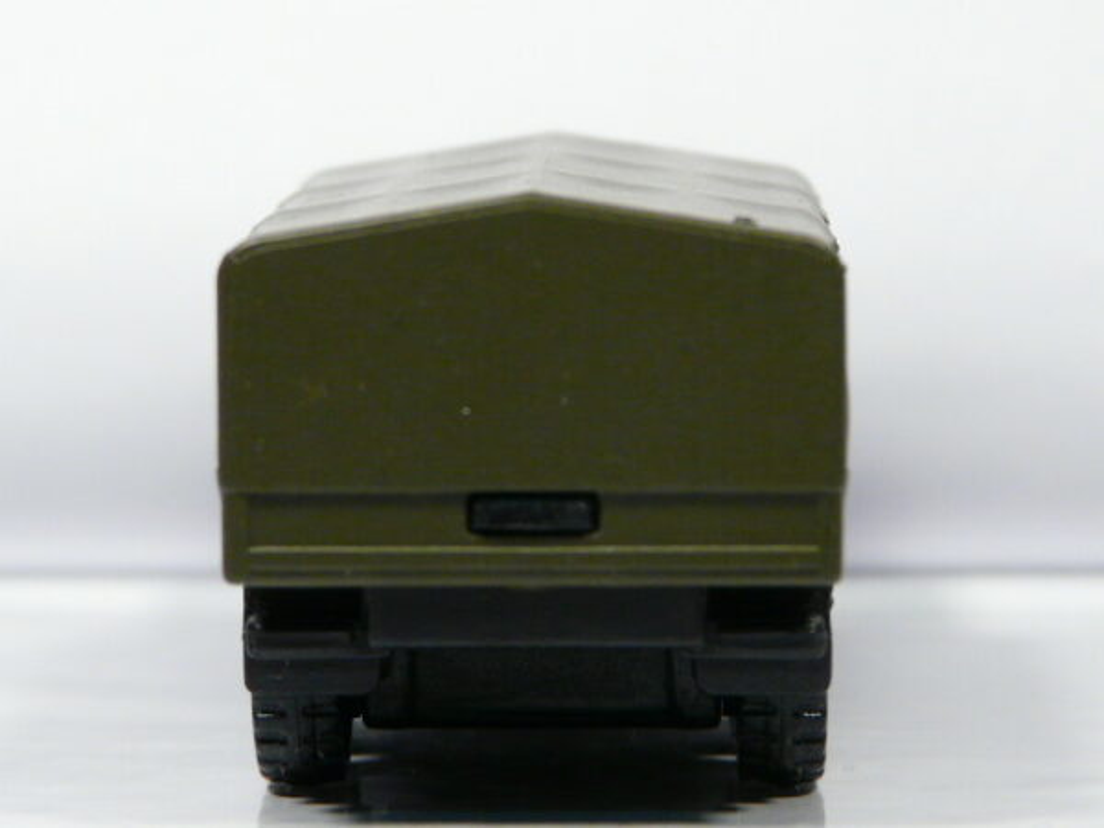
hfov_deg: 11.9
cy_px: 414
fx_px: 5294
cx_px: 552
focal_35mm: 166
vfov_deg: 8.9
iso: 200
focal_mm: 17
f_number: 3.6
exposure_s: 1/50
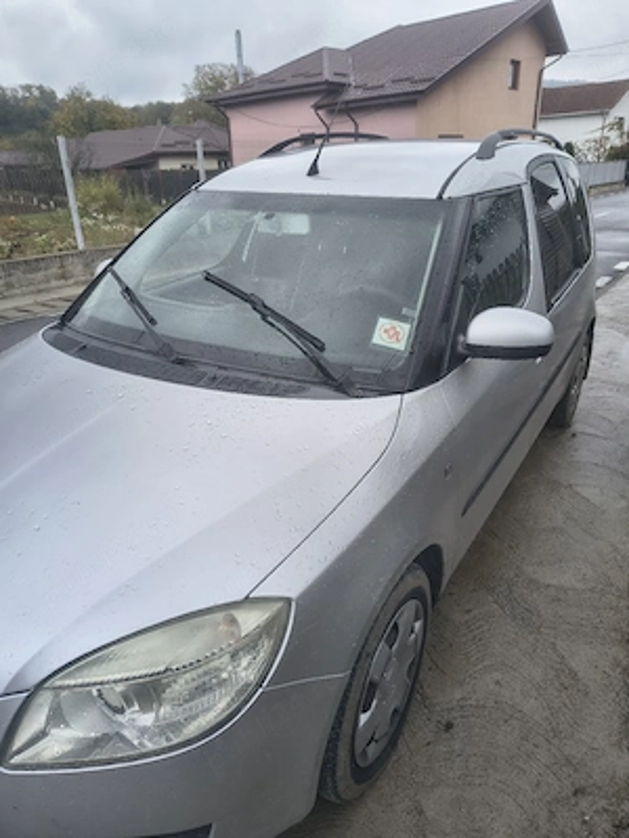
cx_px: 314
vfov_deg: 71.6
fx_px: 581
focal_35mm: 24
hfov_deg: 56.8
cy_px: 419
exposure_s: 1/435
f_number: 1.8
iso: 101
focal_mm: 5.56
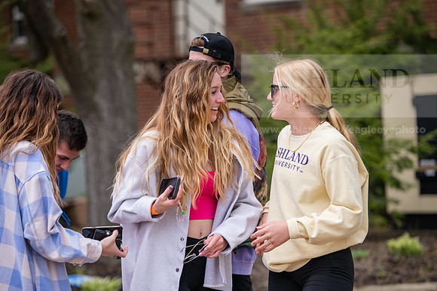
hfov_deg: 15.2
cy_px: 146
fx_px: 1639
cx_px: 218
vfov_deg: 10.2
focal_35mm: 135
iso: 125
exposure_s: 1/500
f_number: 3.5
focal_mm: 135
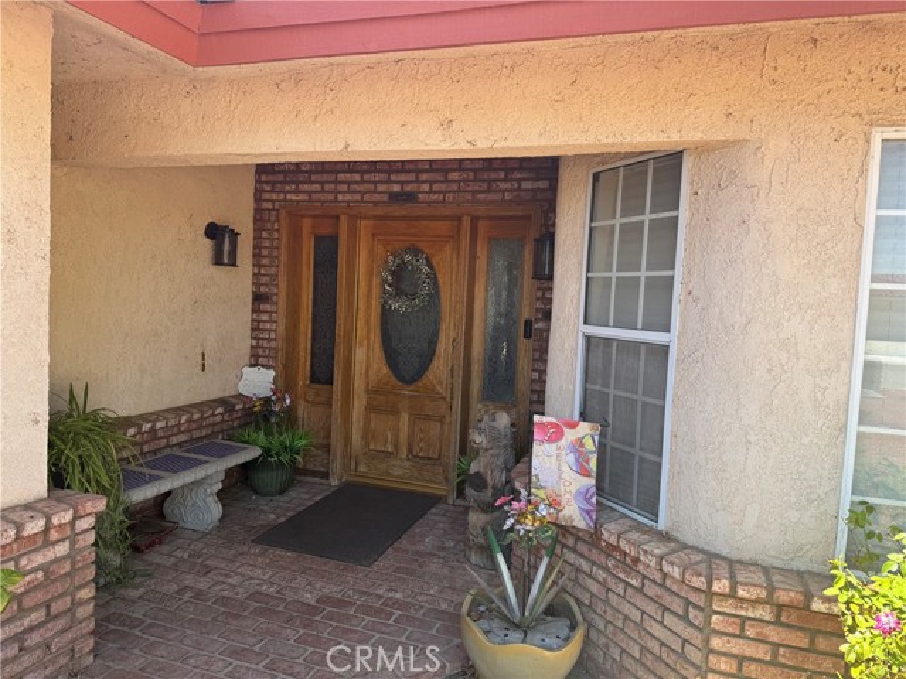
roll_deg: -2.9
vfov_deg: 56.8
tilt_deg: -3.1
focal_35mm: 24
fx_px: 628
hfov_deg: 71.6
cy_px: 340
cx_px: 453
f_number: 1.78
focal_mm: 6.76
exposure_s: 1/708
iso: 80
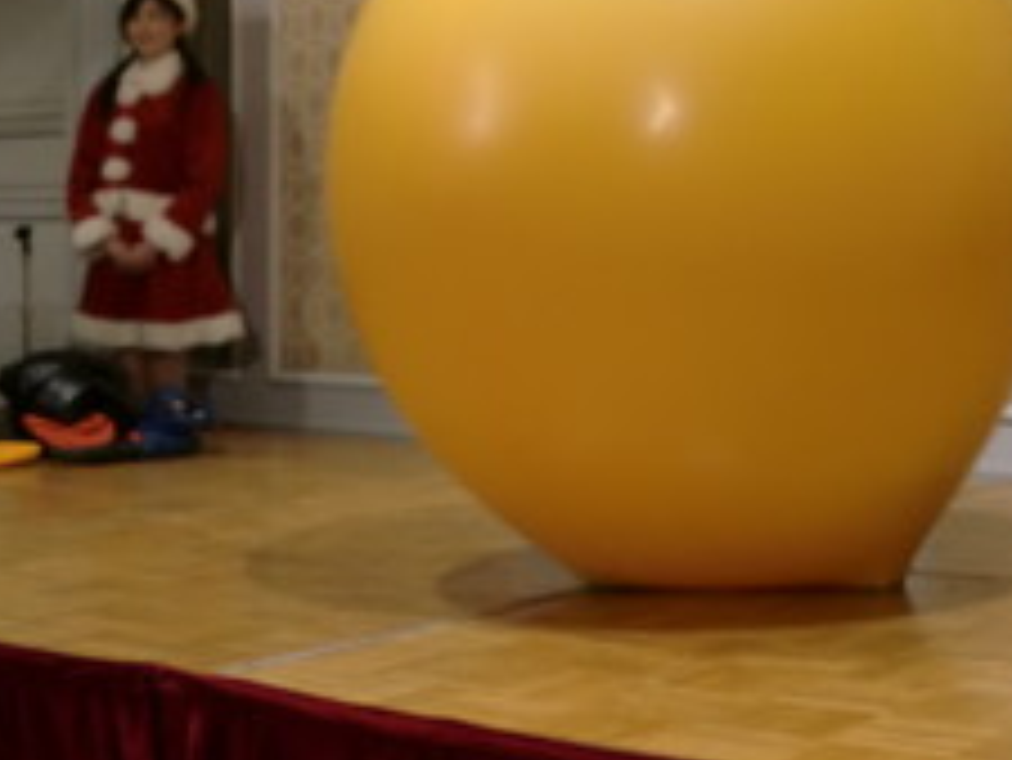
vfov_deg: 20.9
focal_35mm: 70
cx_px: 724
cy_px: 189
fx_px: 2048
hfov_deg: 27.5
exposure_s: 1/60
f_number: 3.1
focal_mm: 6.3
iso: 125
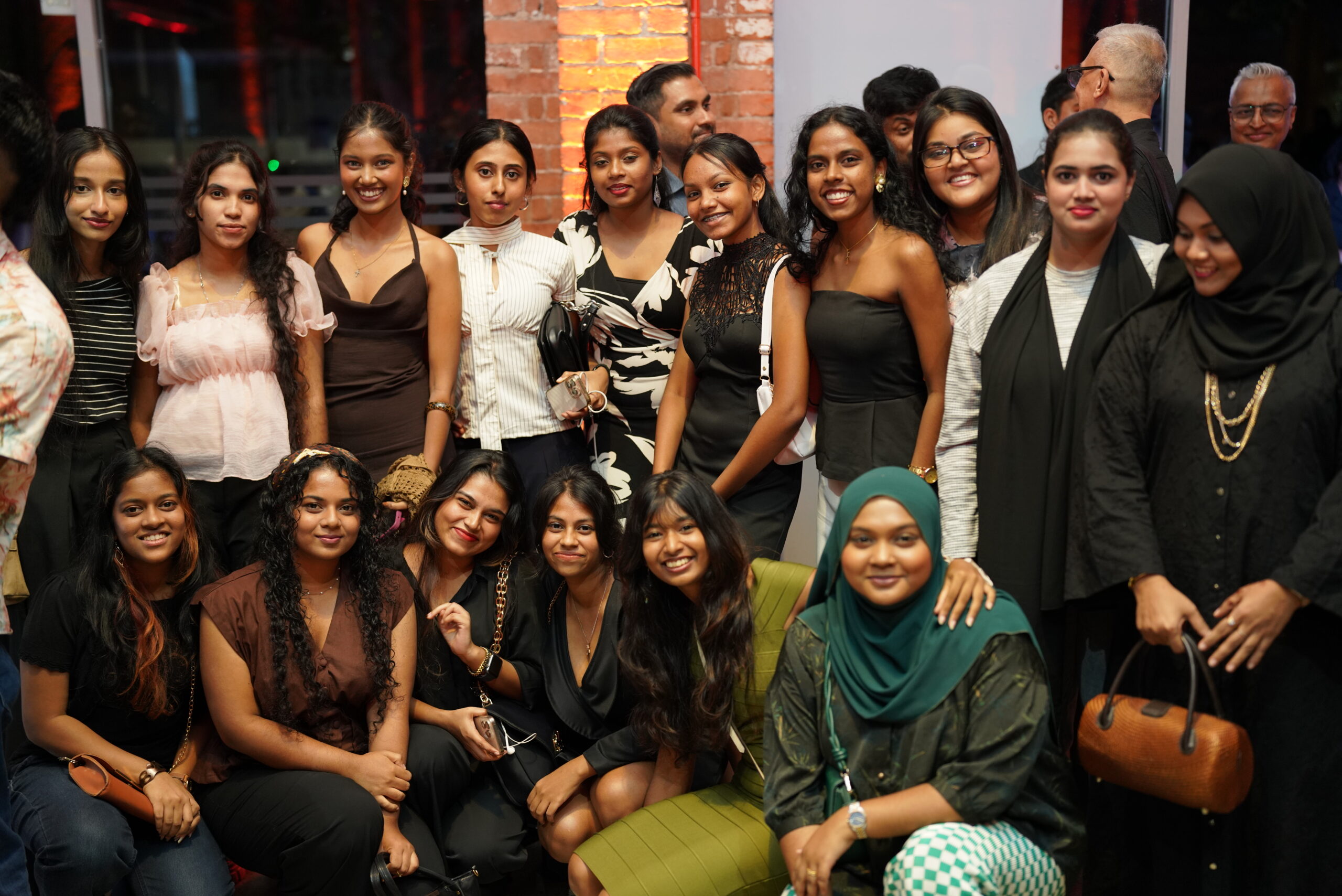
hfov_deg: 39.6
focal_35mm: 50
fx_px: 1864
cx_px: 671
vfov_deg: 27.0
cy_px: 448
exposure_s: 1/160
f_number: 1.8
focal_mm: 50
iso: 1000
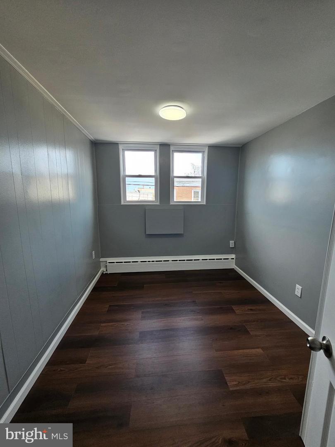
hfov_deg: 89.9
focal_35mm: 13
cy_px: 224
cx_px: 168
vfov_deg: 106.2
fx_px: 168
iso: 160
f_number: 2.2
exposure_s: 1/207
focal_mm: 2.2
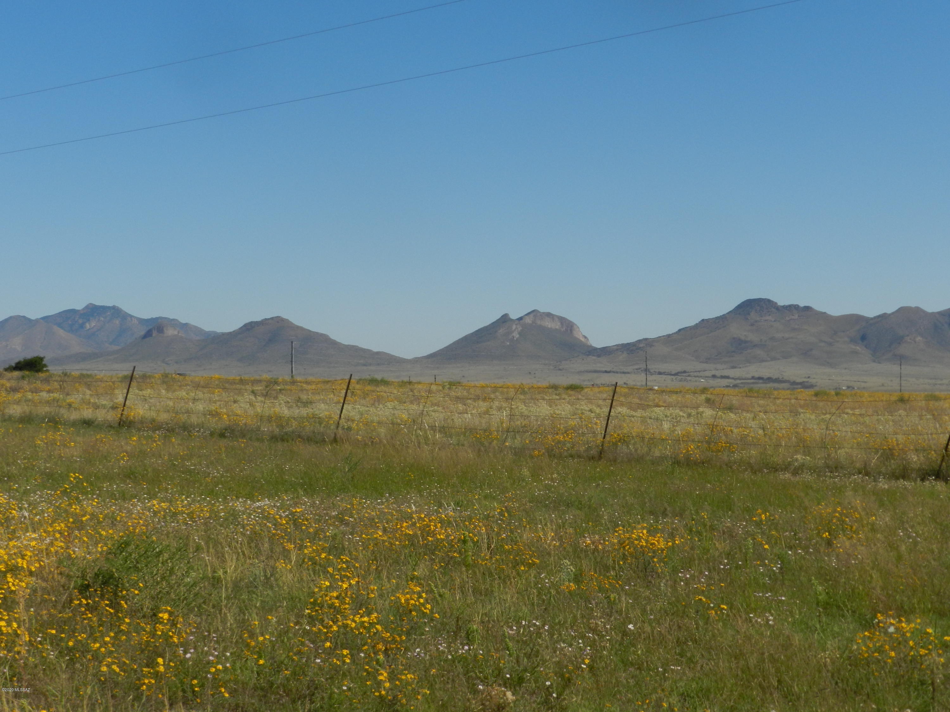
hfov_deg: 25.7
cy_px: 356
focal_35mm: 76
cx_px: 475
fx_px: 2086
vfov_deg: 19.4
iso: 160
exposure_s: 1/1250
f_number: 5
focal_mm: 13.5
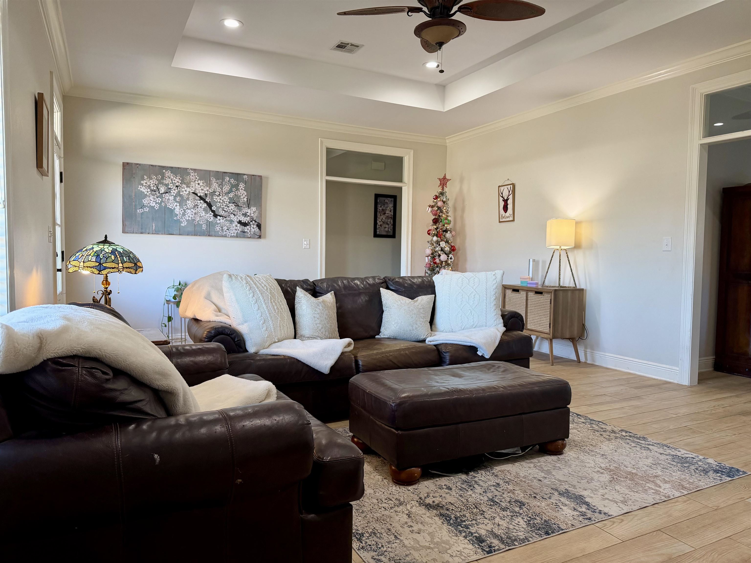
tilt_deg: -3.0
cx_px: 376
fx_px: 521
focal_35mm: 24
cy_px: 282
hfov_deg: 71.6
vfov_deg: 56.8
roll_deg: -0.7
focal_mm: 6.76
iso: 200
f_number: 1.78
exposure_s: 1/120
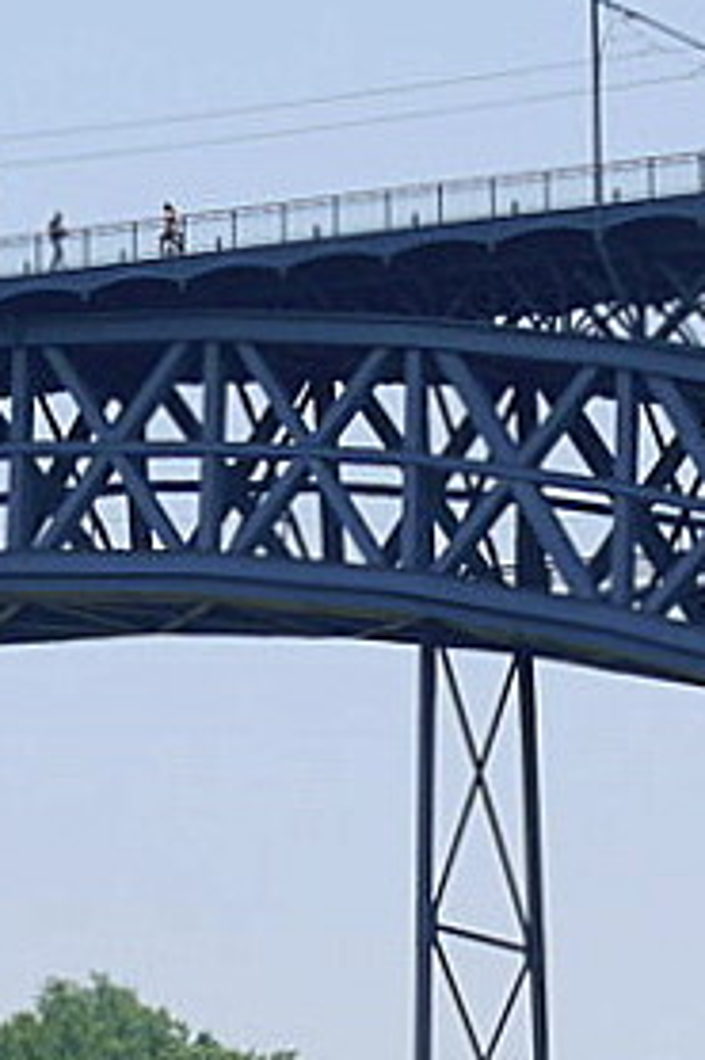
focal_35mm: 345
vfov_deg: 5.9
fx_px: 10146
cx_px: -347
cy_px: 1762
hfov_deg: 4.0
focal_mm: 36
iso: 100
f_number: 7.1
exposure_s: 1/200
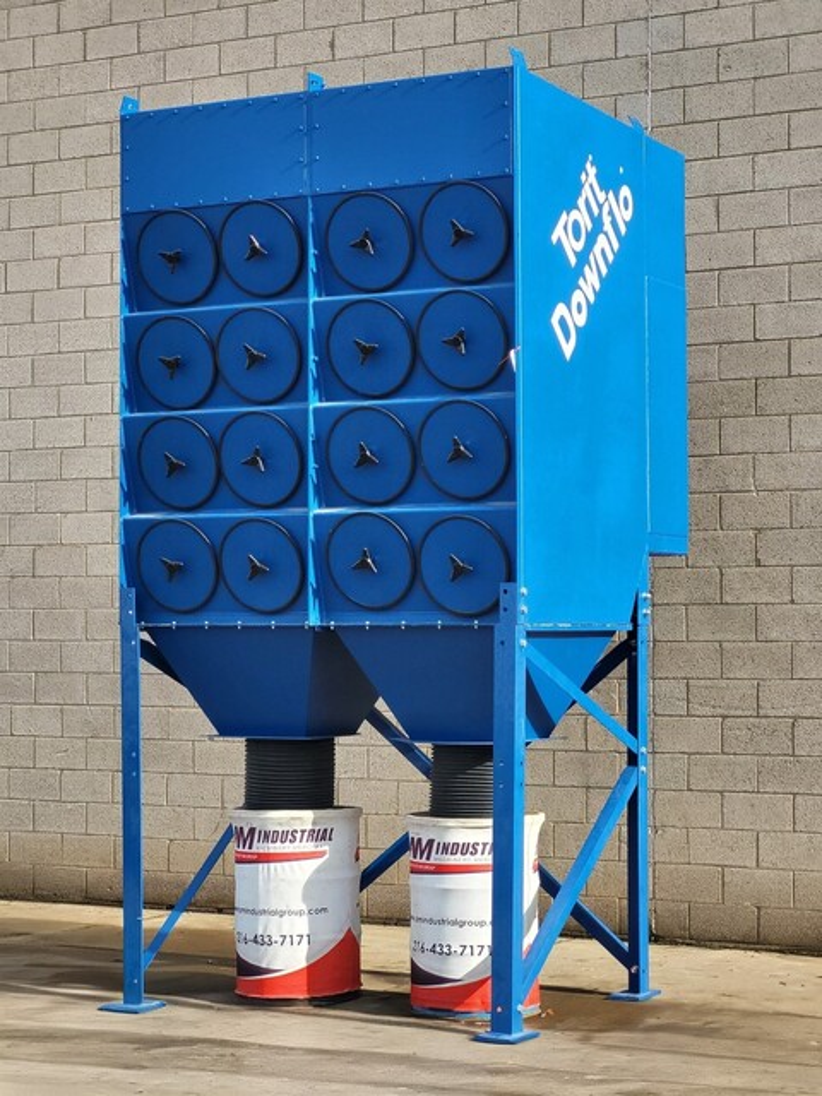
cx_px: 411
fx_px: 2406
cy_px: 548
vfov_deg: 25.7
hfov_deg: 19.4
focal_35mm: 76
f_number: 2.4
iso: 25
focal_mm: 7.12
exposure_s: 1/333
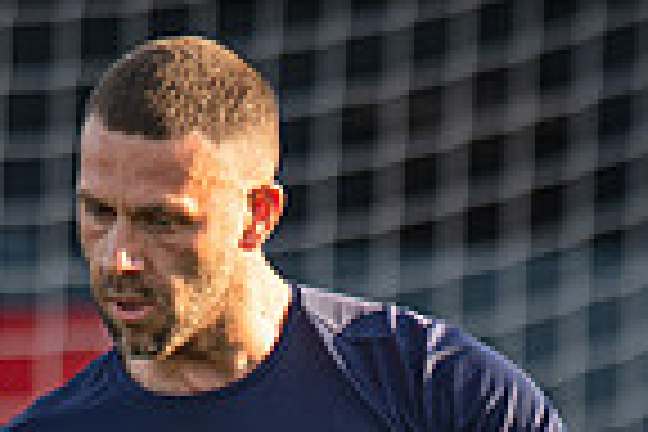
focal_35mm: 1040
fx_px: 18719
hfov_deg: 2.0
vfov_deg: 1.3
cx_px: 520
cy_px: 1042
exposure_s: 1/800
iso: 50
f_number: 1.8
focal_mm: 135
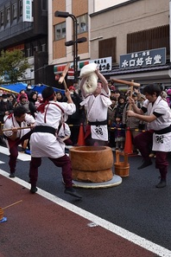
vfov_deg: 39.6
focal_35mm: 50
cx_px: 53
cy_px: 129
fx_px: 356
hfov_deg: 26.8
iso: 400
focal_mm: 22
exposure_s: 1/250
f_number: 8
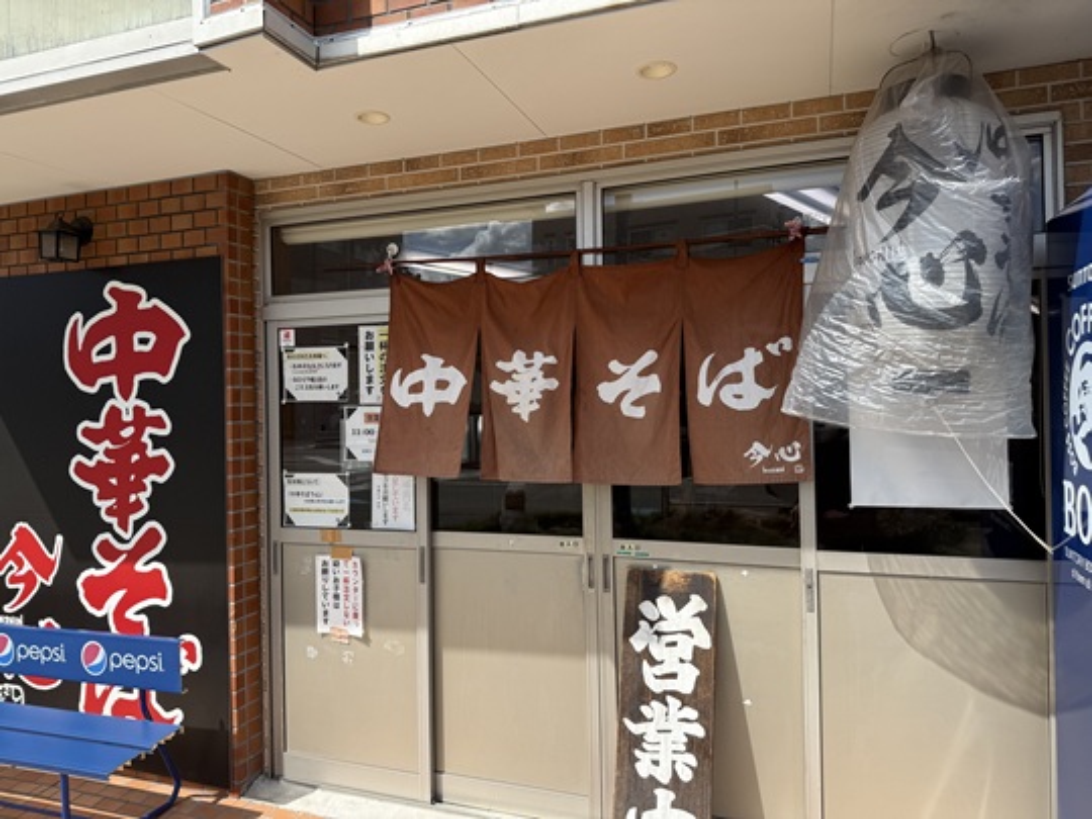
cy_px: 410
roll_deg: -2.0
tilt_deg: -0.5
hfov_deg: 71.6
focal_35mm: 24
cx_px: 546
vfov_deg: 56.8
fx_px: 757
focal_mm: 6.76
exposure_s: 1/3021
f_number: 1.78
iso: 80
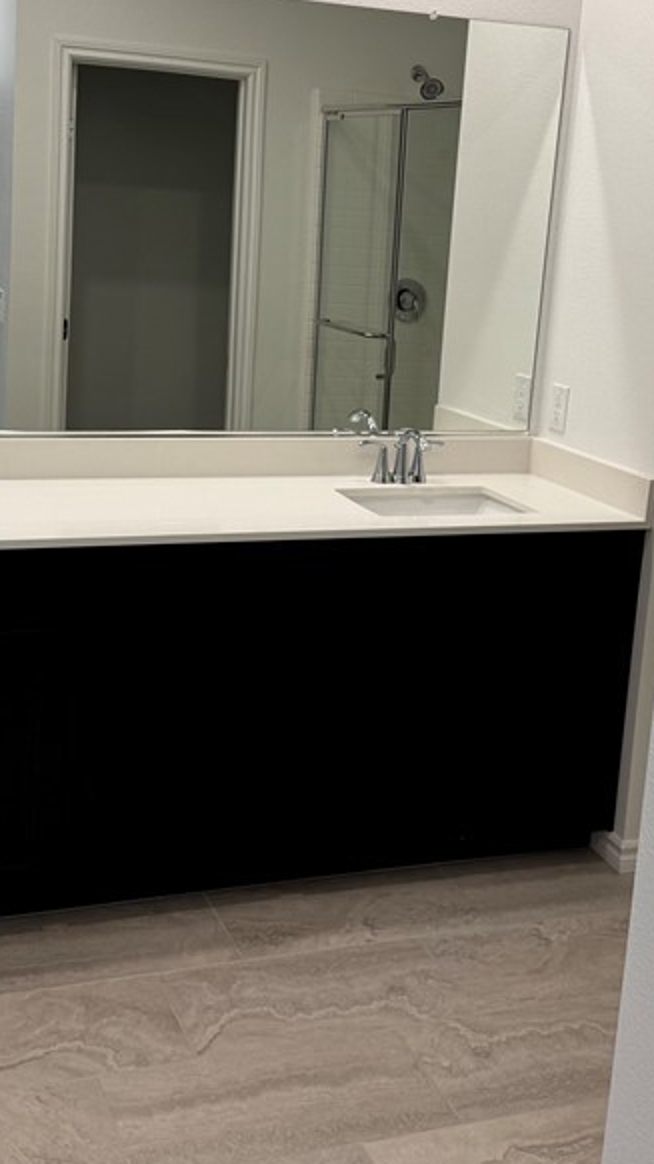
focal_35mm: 46
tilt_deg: -10.6
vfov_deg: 44.4
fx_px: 1419
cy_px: 472
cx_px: 266
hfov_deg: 25.9
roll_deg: -3.1
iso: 100
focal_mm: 6.76
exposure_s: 1/120
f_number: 1.78
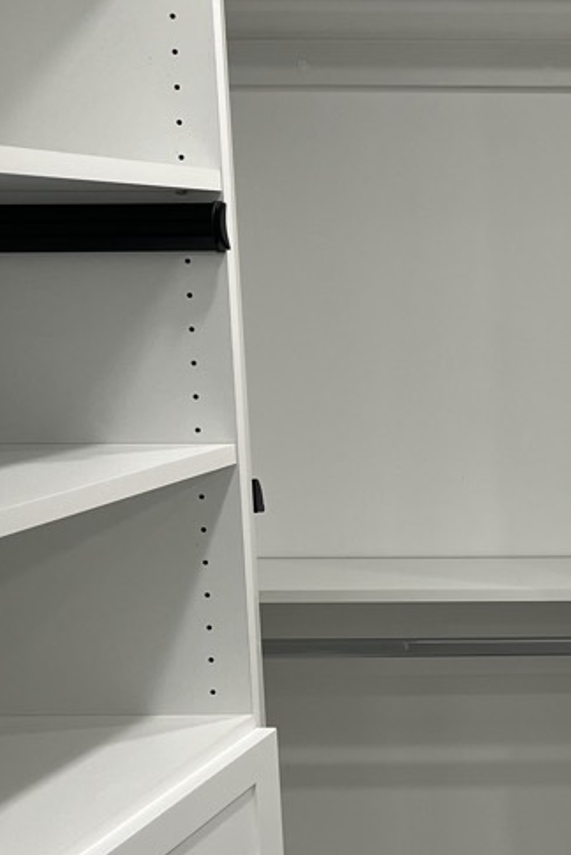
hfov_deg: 15.6
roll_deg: -0.1
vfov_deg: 25.9
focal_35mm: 78
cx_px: 948
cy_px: 513
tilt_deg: -9.7
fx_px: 1853
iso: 40
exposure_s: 1/126
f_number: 1.5
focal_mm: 5.7
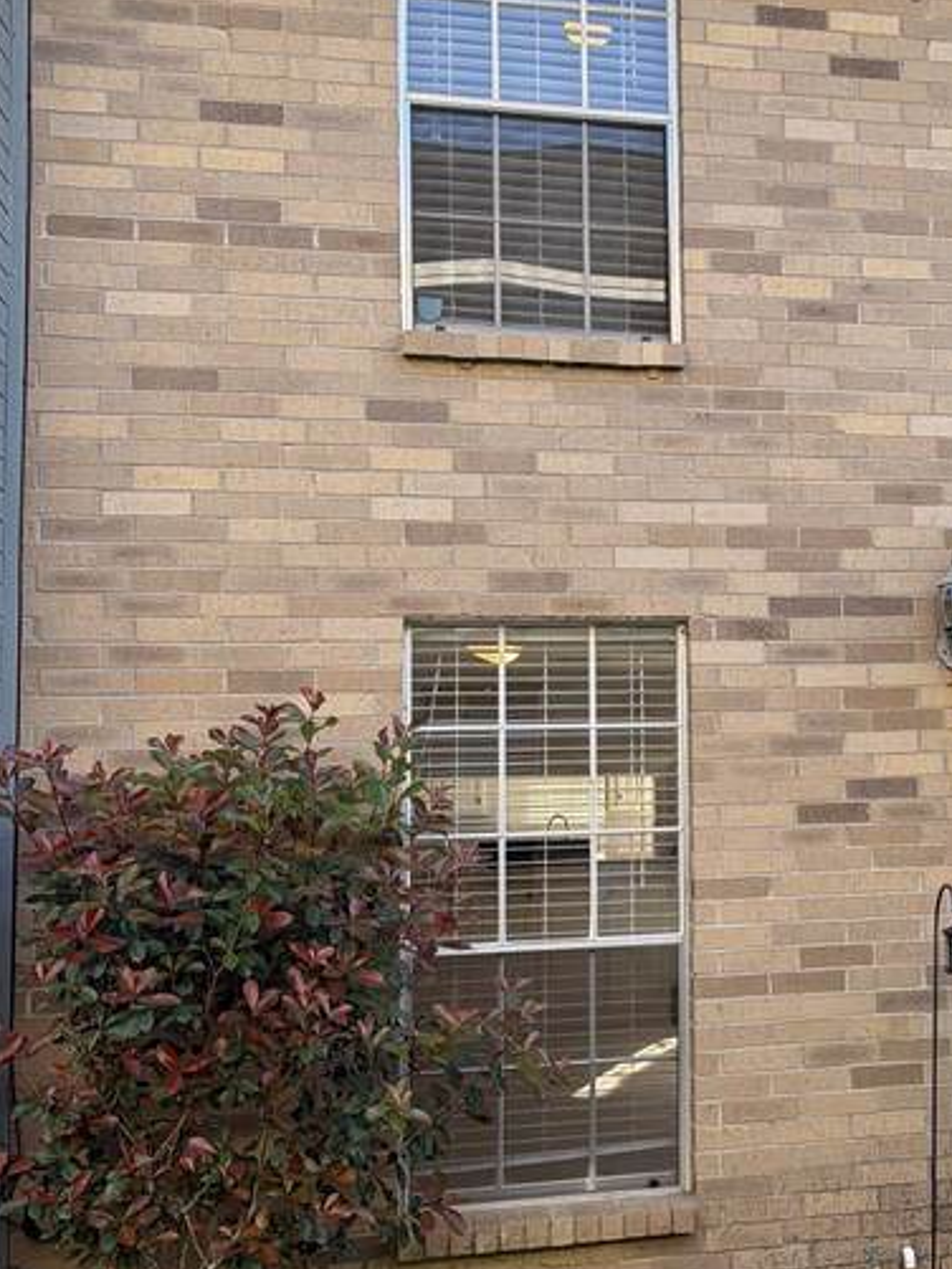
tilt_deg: +4.8
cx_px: 805
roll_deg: +1.1
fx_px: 1686
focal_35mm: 46
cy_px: 628
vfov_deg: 41.2
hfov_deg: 30.5
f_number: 1.78
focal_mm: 6.76
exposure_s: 1/602
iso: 100
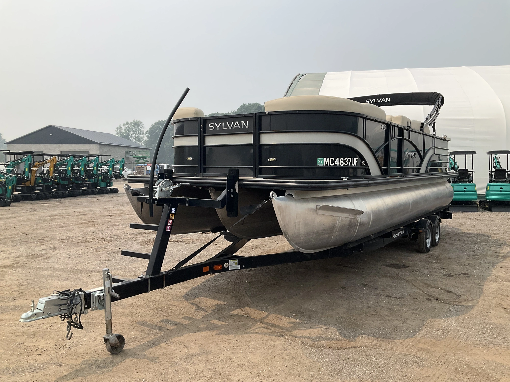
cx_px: 255
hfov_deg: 61.7
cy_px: 191
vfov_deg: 48.2
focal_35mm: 29
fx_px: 427
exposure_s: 1/2538
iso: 25
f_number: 1.8
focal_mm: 3
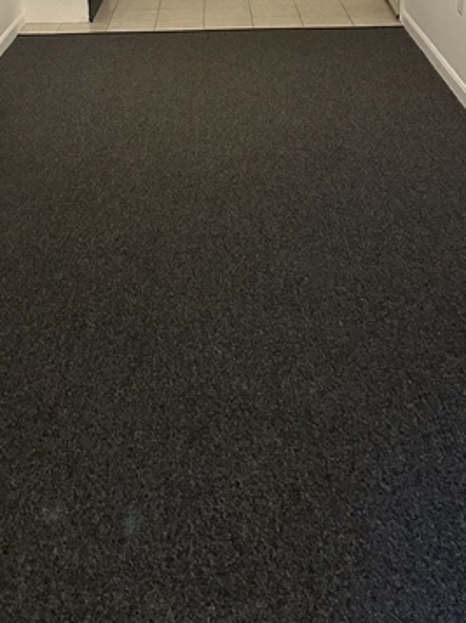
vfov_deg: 32.4
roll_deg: +2.5
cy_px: 44
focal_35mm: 56
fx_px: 1007
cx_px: 171
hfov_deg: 26.0
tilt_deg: -14.9
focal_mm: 5.7
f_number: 1.5
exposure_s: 1/60
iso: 320
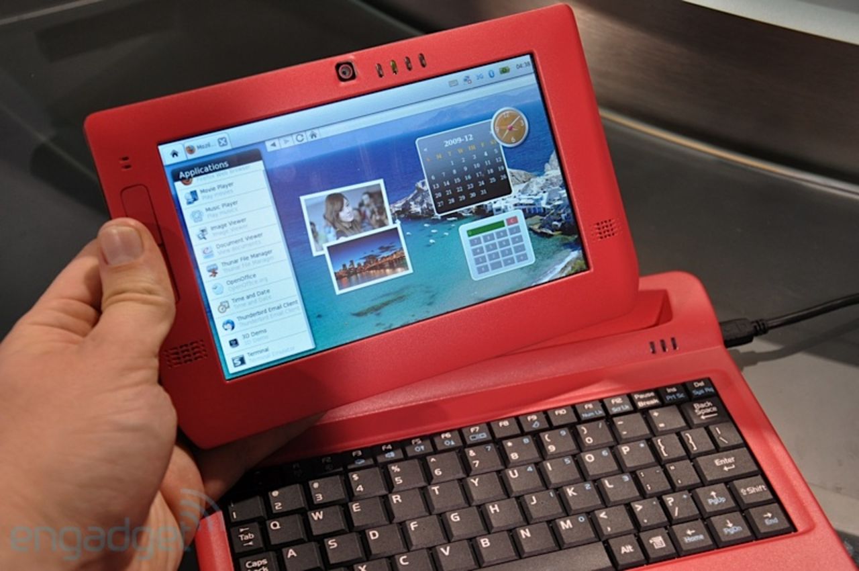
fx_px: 1358
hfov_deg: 35.1
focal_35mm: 57
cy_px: 286
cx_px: 430
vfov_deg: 23.7
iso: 800
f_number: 4.5
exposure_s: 1/30
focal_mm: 38
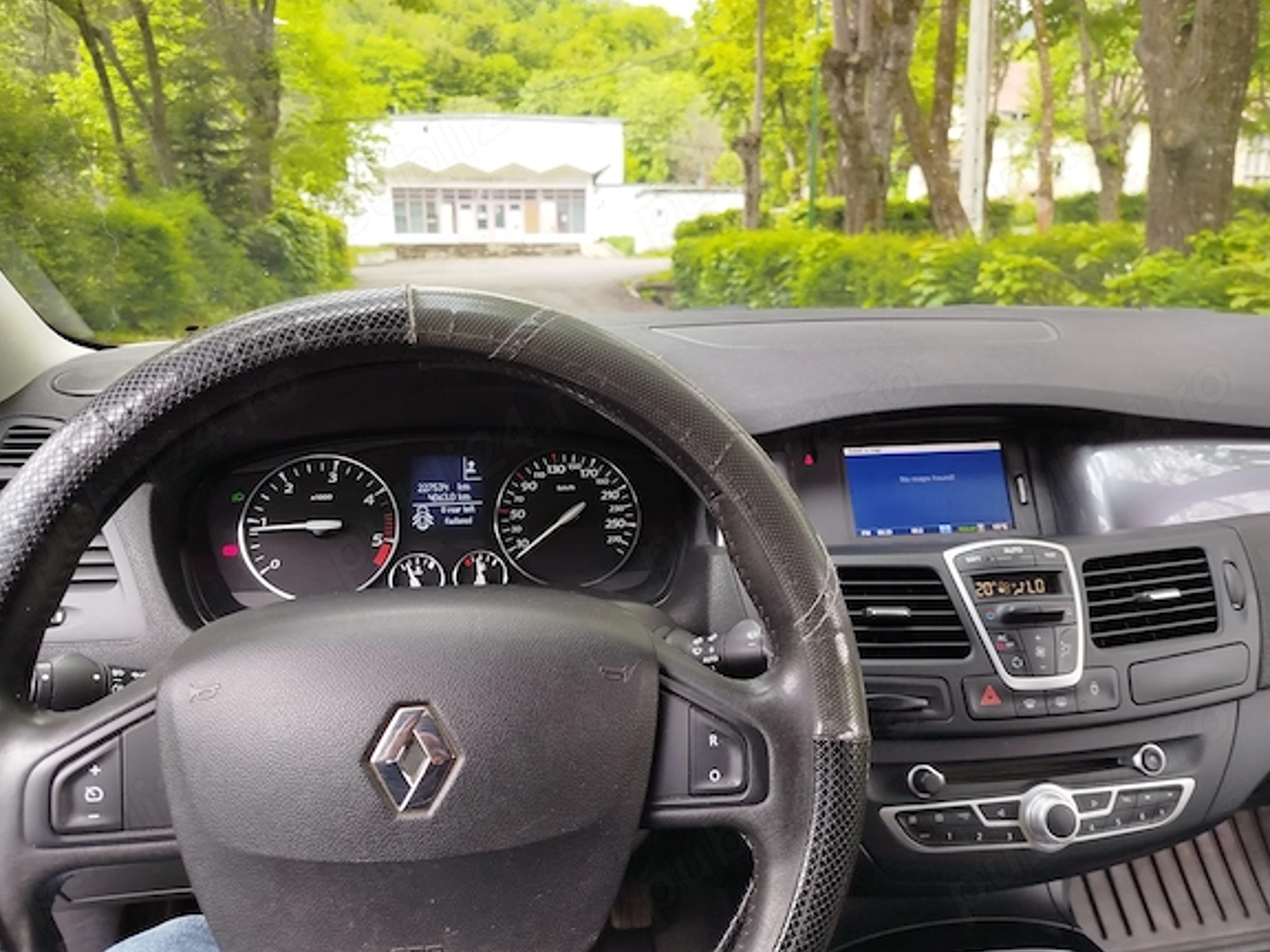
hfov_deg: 69.4
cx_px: 622
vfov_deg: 54.9
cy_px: 494
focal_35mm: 25
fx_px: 917
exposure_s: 1/50
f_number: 1.7
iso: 80
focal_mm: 5.31
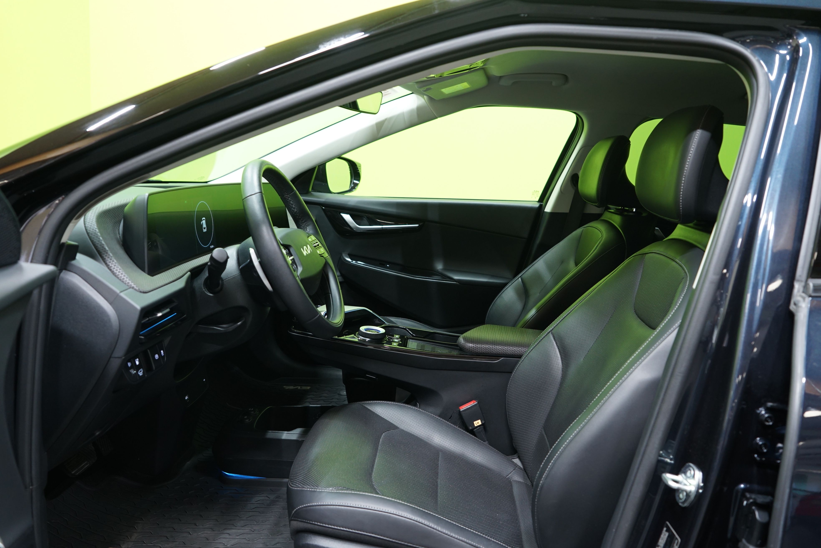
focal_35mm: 29
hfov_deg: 63.7
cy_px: 274
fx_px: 661
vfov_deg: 45.0
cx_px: 410
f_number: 4.5
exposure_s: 1/20
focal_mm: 29
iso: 800
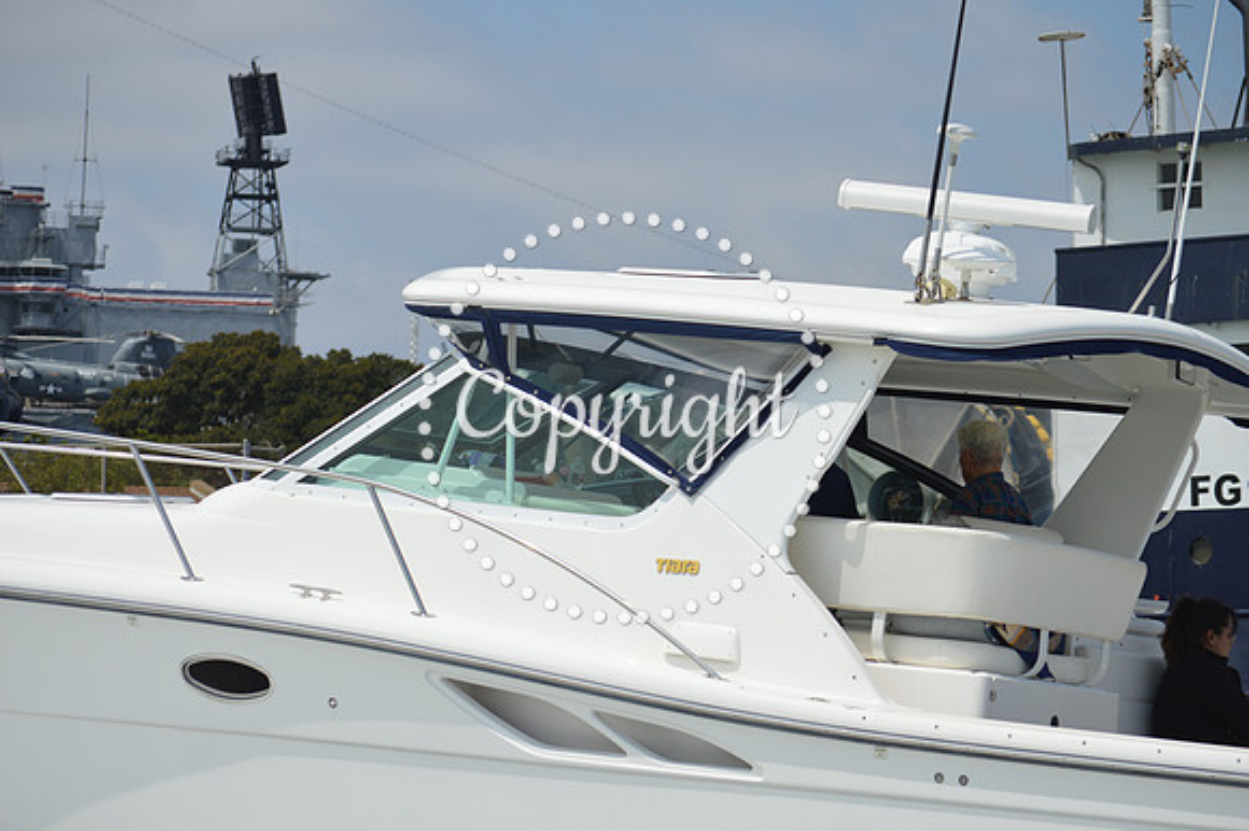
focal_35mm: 158
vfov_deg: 8.7
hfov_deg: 13.0
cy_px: 416
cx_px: 624
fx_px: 5461
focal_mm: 105
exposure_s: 1/800
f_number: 7.1
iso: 100
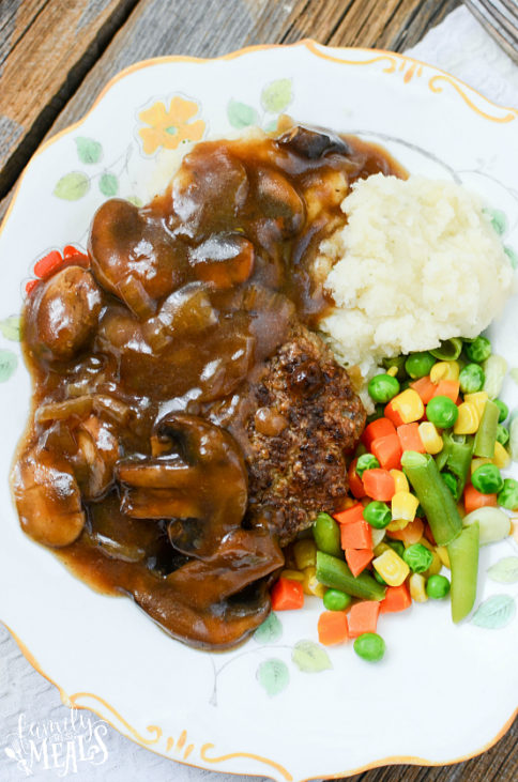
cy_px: 391
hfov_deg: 25.6
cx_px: 259
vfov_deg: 37.9
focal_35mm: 52
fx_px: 1138
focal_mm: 35
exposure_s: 1/10
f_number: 5
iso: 200
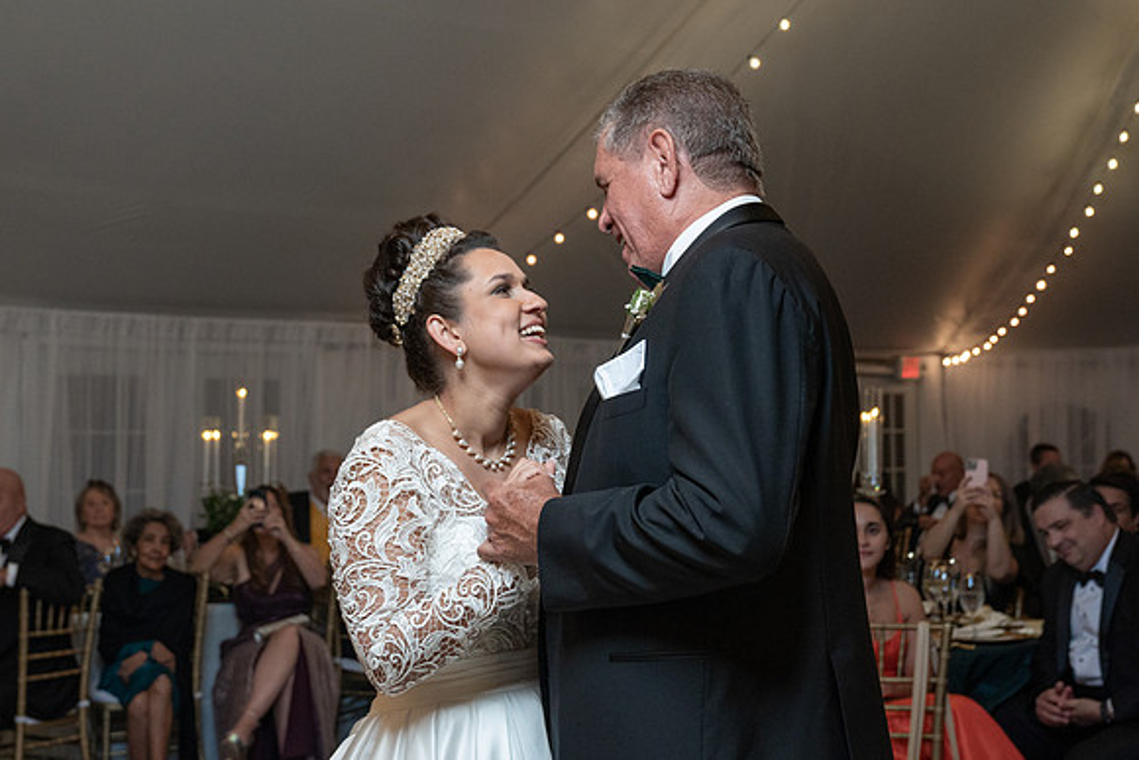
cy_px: 366
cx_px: 437
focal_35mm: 51
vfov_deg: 26.4
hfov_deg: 38.5
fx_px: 1622
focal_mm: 38
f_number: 4
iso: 2000
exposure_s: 1/200
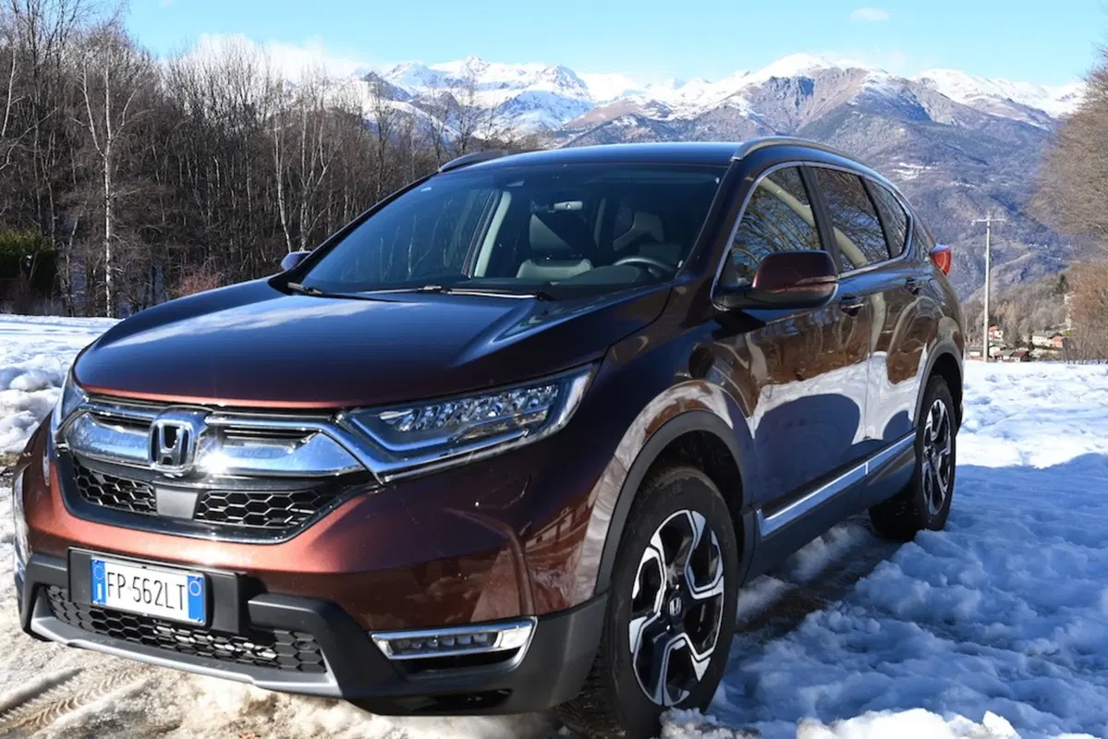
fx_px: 1170
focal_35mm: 38
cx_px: 554
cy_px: 370
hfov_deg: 50.7
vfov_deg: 35.1
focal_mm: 38
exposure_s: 1/250
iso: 140
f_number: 7.1
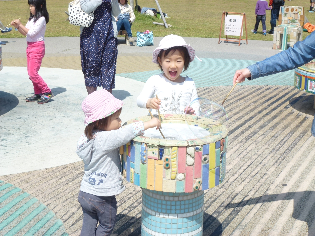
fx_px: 519
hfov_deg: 33.8
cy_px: 118
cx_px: 158
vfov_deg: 25.7
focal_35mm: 57
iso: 100
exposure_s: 1/800
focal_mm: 10.1
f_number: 4.4
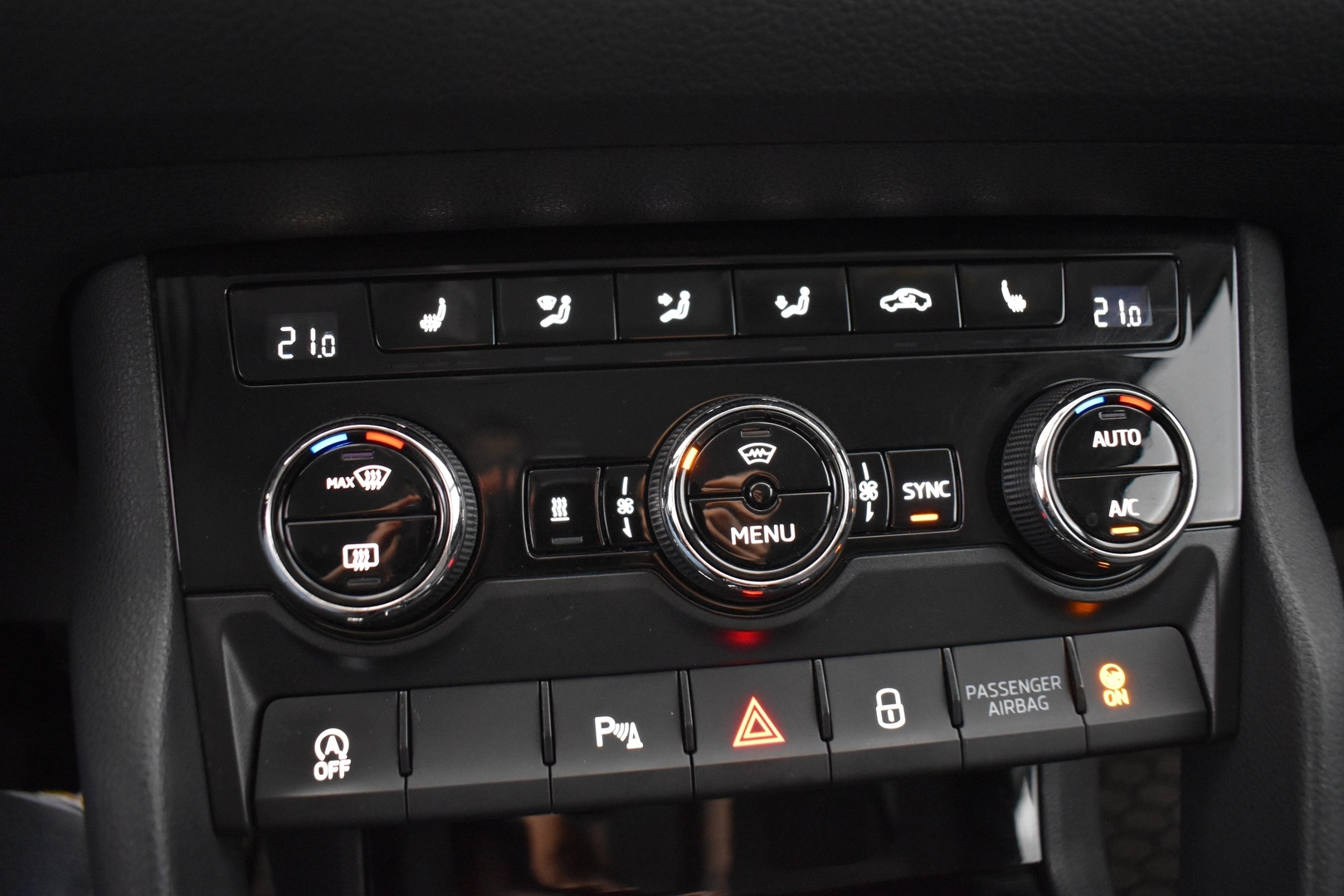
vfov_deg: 47.9
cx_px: 672
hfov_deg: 67.4
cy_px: 448
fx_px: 1008
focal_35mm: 27
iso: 3200
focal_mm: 18
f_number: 3.5
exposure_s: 1/10
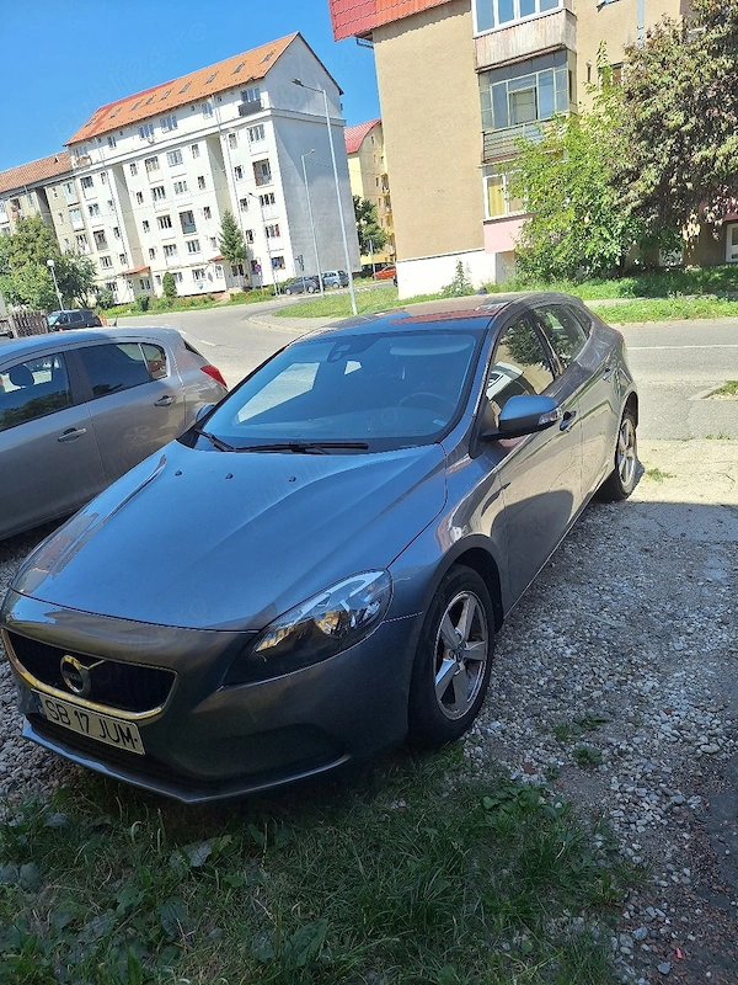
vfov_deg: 73.9
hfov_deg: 58.9
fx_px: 654
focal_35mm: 23
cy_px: 492
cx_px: 369
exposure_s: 1/1429
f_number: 1.8
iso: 40
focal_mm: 5.54
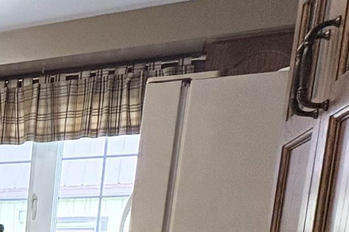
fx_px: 649
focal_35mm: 67
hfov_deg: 19.8
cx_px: -313
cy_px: 338
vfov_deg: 18.3
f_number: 2.2
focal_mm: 2.22
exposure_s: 1/120
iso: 200
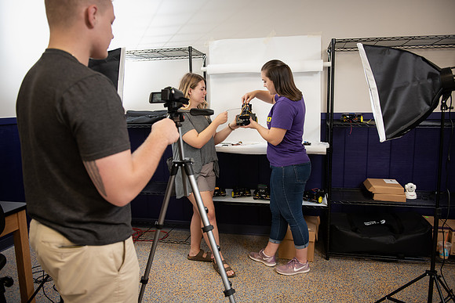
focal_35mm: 28
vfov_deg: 46.4
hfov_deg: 65.5
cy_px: 152
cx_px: 228
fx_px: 354
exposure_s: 1/200
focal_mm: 28
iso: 640
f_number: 3.2
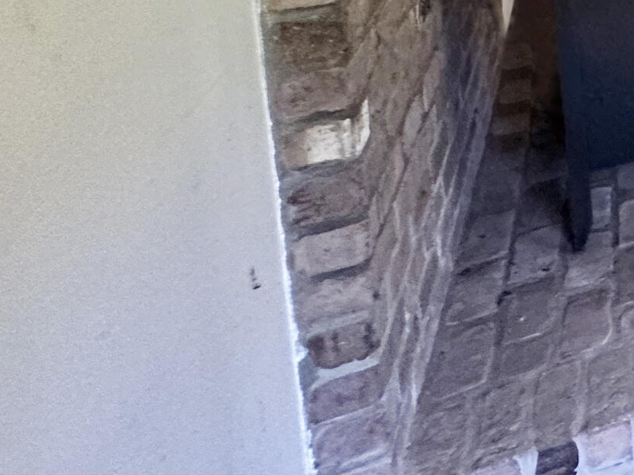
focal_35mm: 51
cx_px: 1138
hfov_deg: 22.3
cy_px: -252
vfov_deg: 22.8
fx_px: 934
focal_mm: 2.22
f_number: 2.2
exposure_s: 1/60
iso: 400
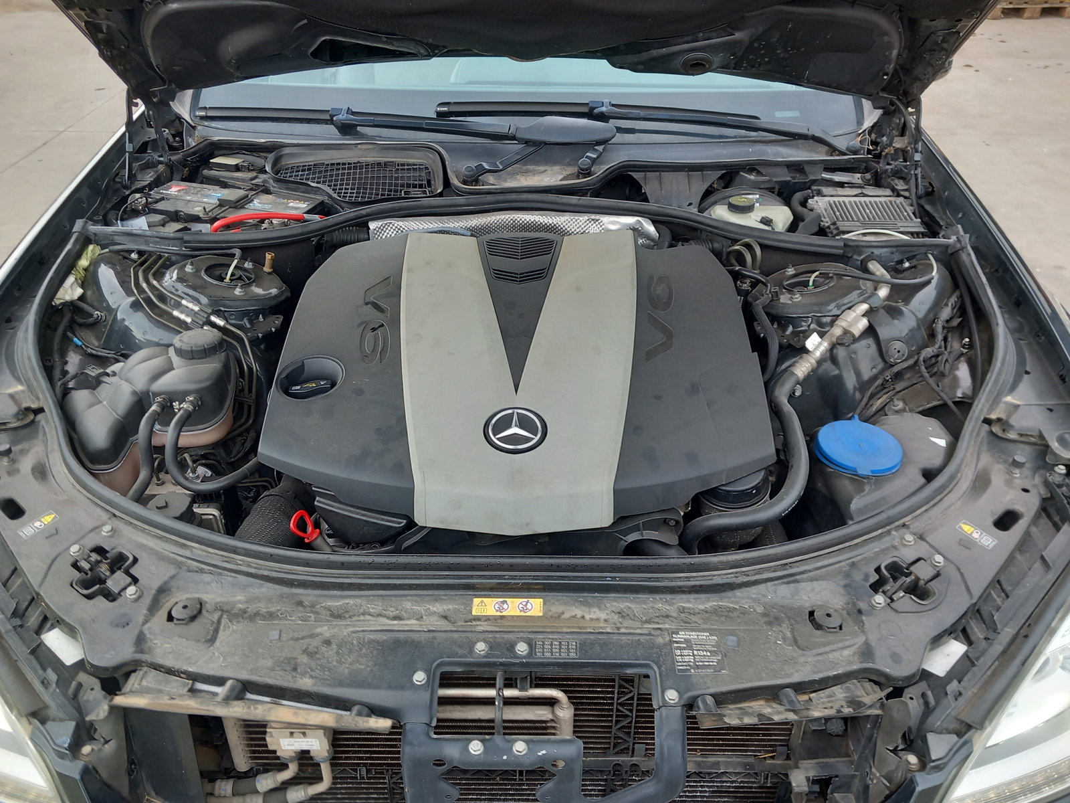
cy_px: 402
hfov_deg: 65.3
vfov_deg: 51.4
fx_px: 835
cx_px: 535
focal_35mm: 27
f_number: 1.8
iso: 32
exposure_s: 1/60
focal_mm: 4
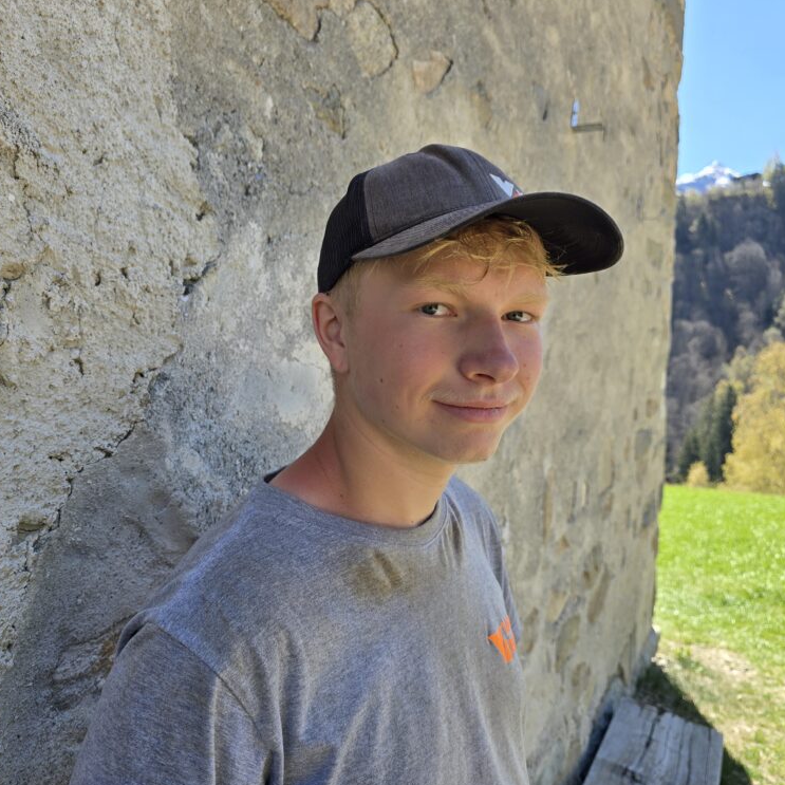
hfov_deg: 57.2
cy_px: 386
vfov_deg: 57.3
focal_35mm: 28
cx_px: 357
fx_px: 718
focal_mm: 6.3
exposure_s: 1/334
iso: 12
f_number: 1.7
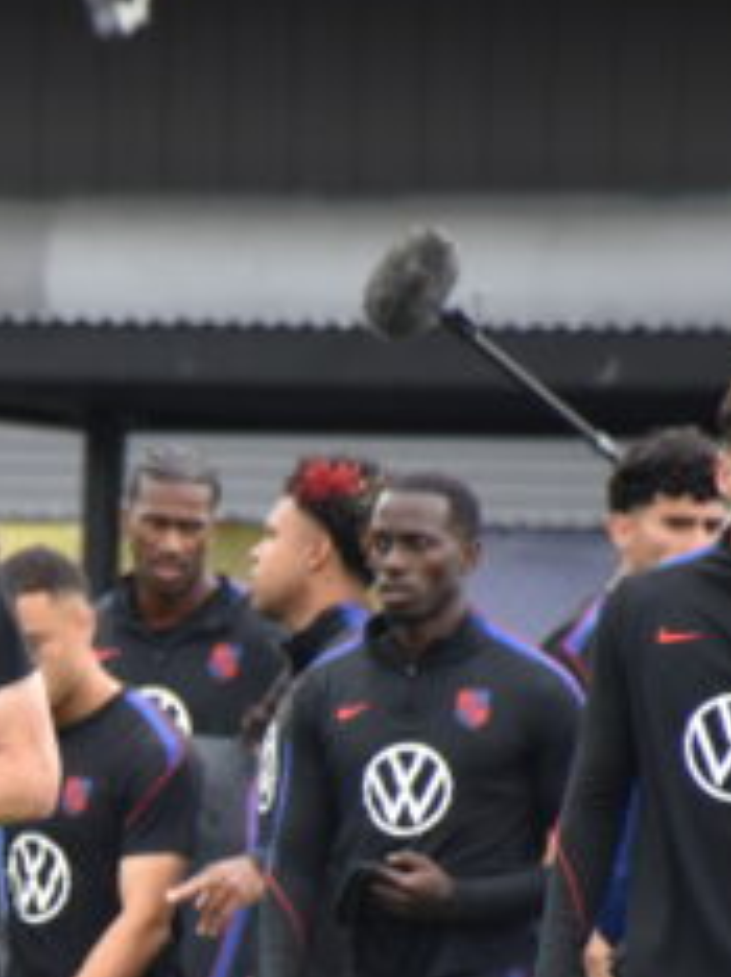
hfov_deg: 1.2
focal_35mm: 1249
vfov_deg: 1.6
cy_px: 914
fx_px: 35232
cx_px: -269
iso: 800
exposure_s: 1/500
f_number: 6.3
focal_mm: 300
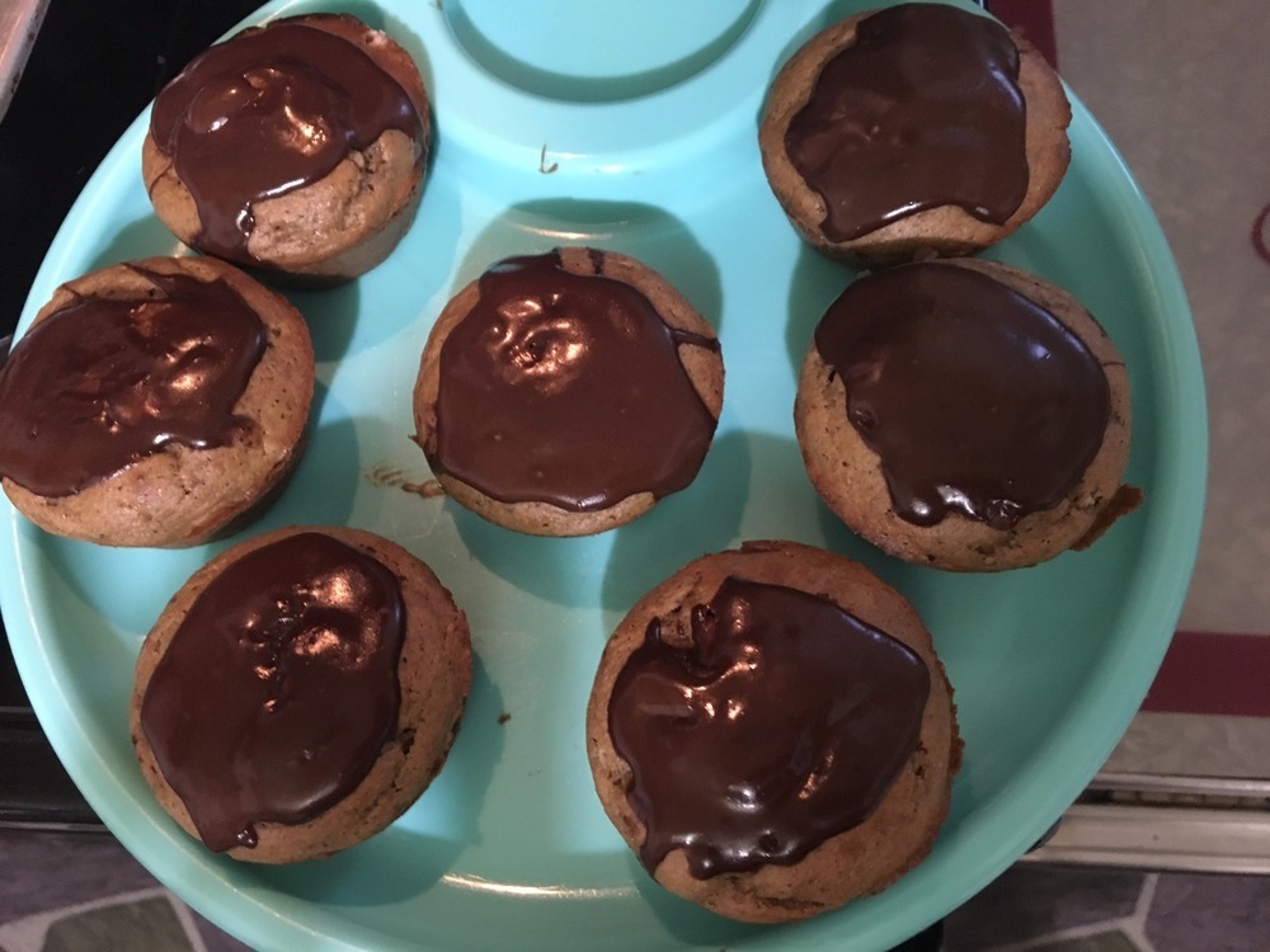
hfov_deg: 61.7
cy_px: 476
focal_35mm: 29
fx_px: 1064
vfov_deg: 48.2
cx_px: 635
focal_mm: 4.15
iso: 400
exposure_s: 1/15
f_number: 2.2
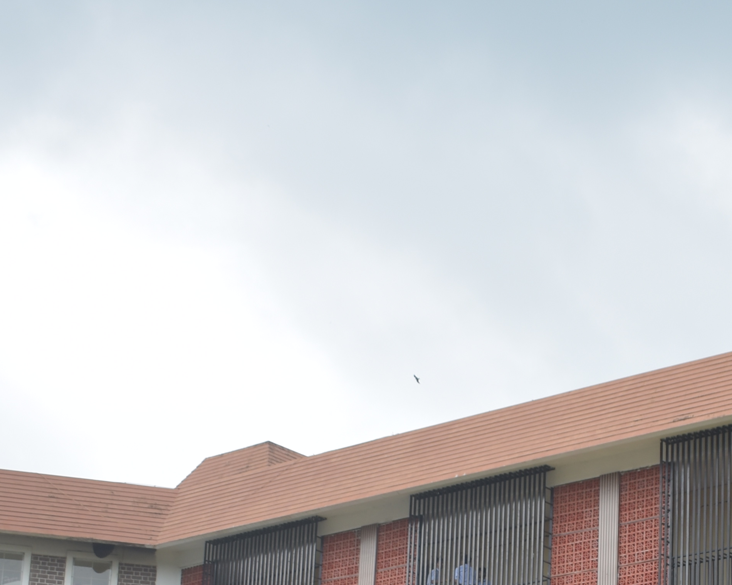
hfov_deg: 23.2
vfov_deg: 18.1
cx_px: 672
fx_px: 1733
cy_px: 717
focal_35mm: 80
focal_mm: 18
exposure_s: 1/200
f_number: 3.5
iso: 100
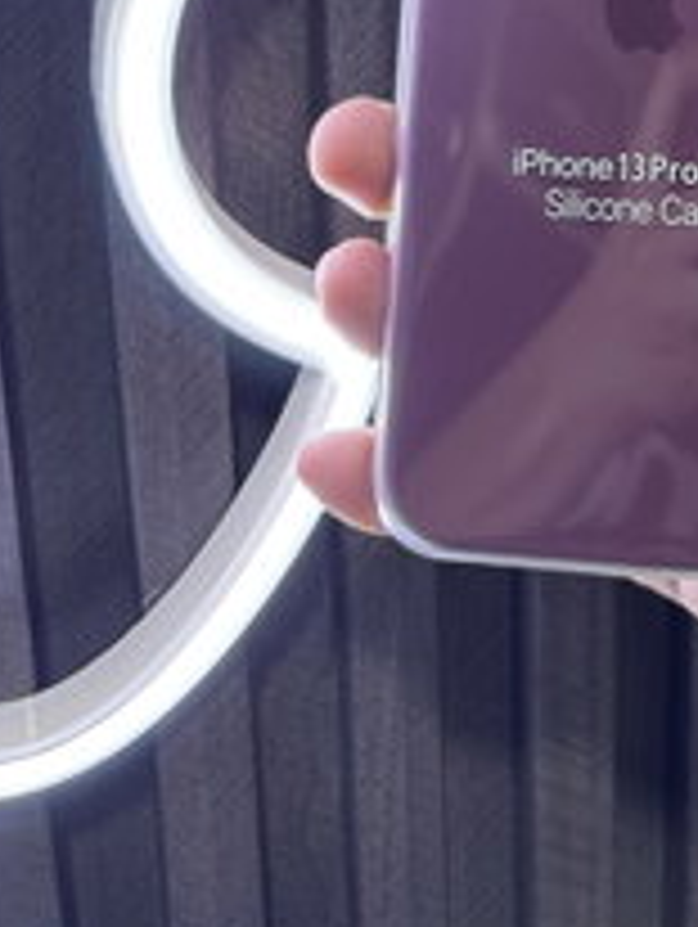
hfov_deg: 22.8
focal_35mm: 62
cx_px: 684
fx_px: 1663
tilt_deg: -16.5
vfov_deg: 27.0
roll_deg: -0.2
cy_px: -223
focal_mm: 6.76
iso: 125
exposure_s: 1/50
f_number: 1.78
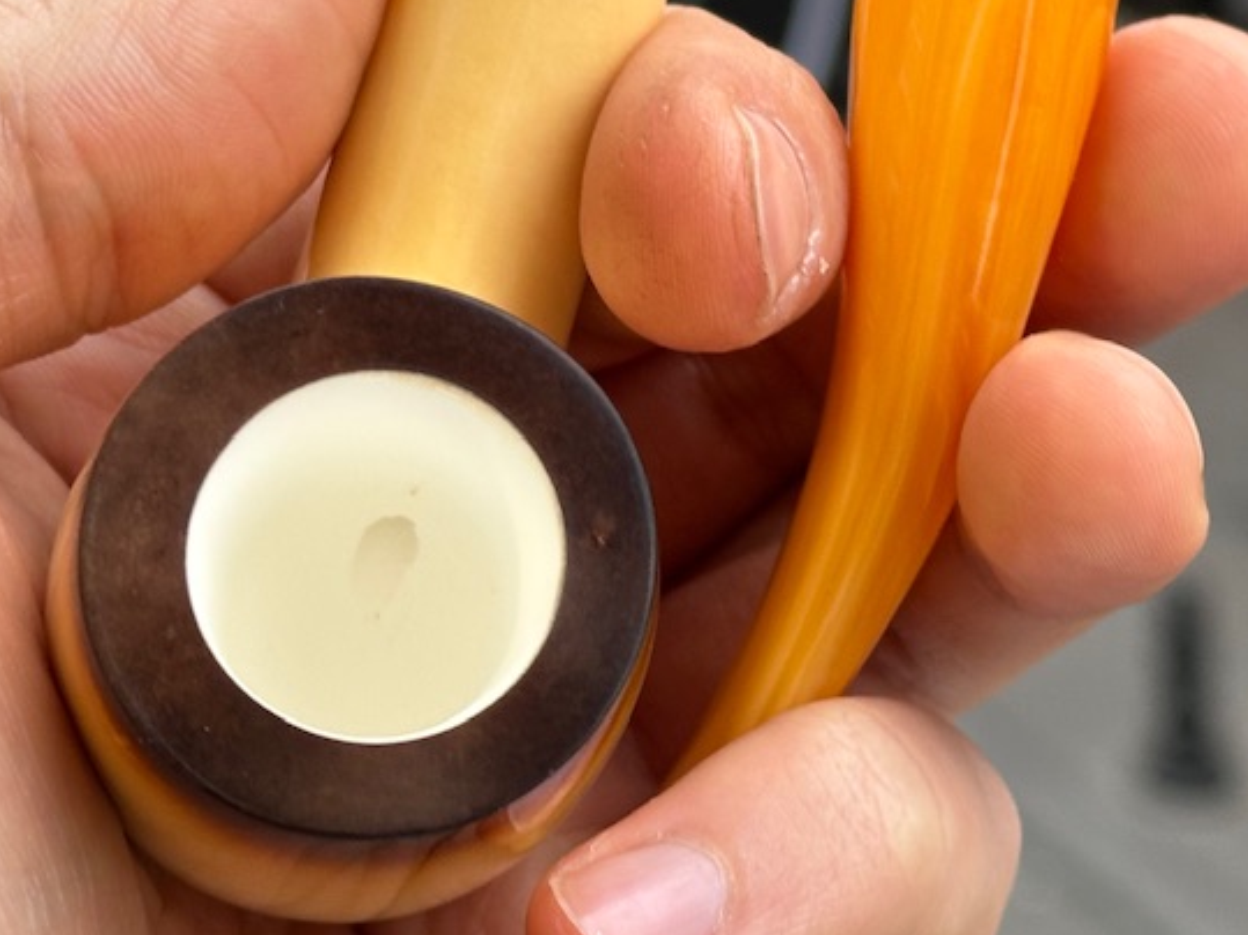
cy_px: 241
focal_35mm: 114
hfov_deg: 17.2
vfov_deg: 12.9
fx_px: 4109
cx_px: 917
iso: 50
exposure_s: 1/50
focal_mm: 6.86
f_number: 1.78
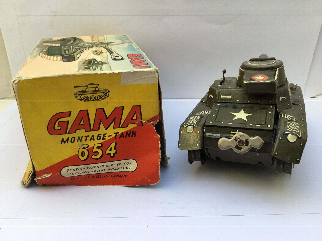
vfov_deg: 45.4
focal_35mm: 31
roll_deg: -1.1
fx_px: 288
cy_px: 120
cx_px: 161
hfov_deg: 58.4
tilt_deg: -25.8
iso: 25
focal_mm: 3.3
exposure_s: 1/50
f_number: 2.4
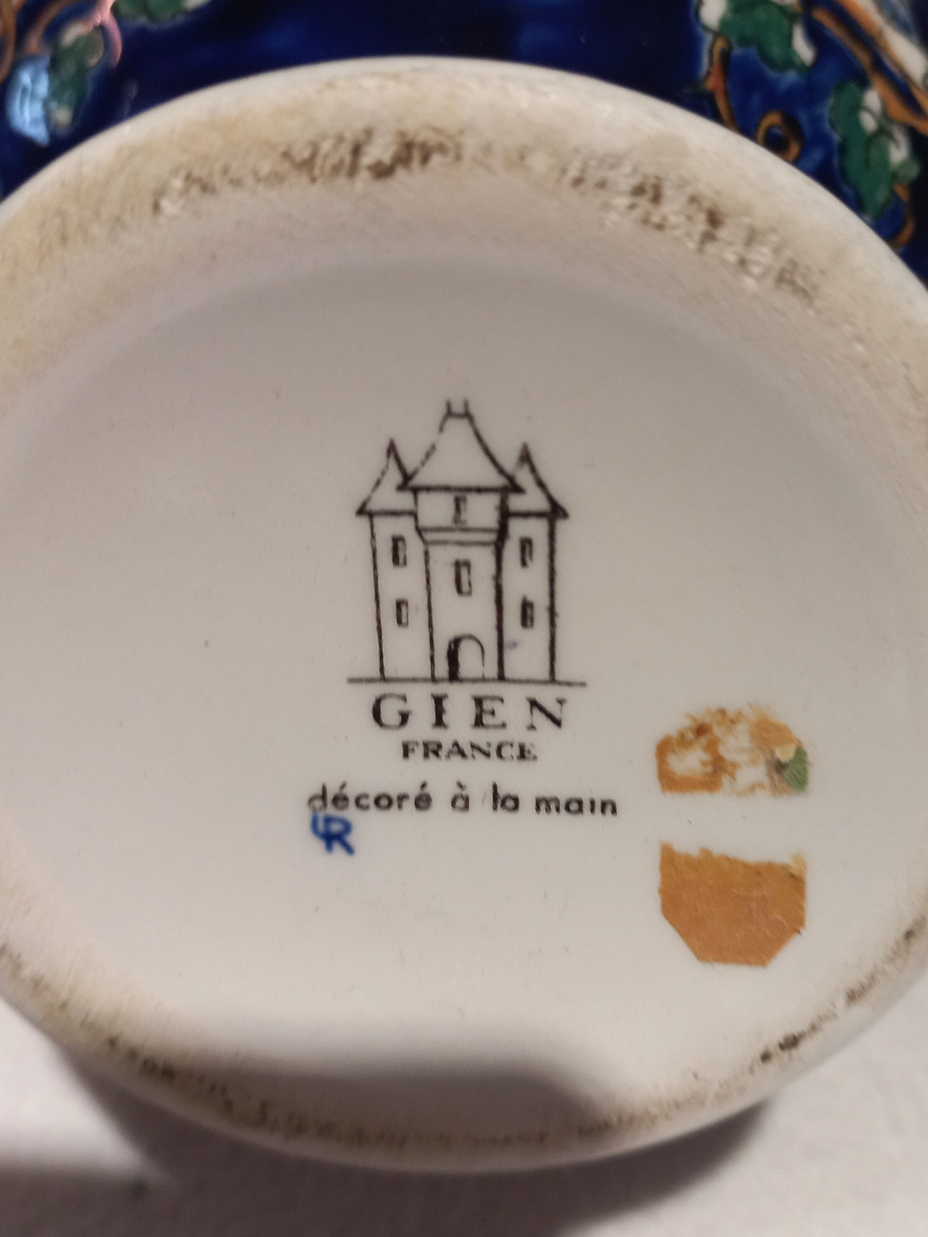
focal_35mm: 39
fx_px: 1394
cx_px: 551
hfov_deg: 36.7
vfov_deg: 47.9
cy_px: 629
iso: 160
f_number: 1.8
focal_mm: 4.6
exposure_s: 1/50
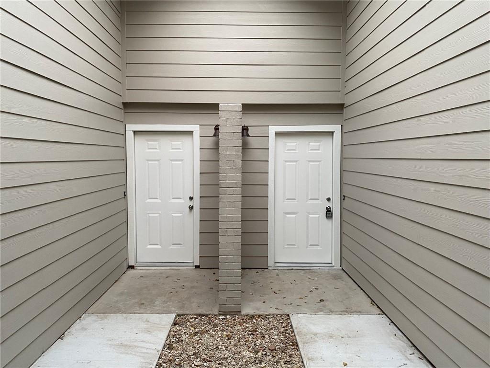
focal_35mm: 26
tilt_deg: -3.9
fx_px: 368
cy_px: 184
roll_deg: -0.8
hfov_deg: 67.3
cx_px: 245
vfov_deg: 53.1
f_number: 1.8
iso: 160
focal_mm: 4.25
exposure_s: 1/60
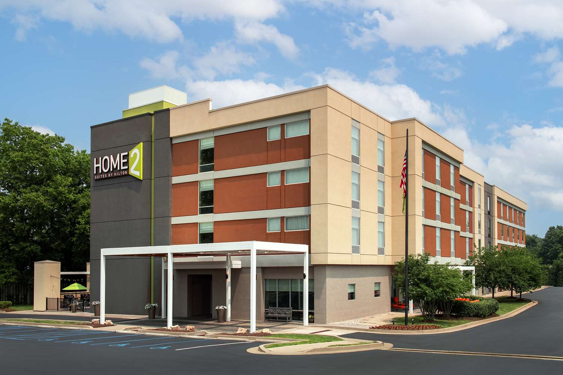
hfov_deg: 58.7
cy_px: 188
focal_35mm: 32
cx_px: 282
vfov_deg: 41.1
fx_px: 500
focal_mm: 32
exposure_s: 1/80
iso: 50
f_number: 11
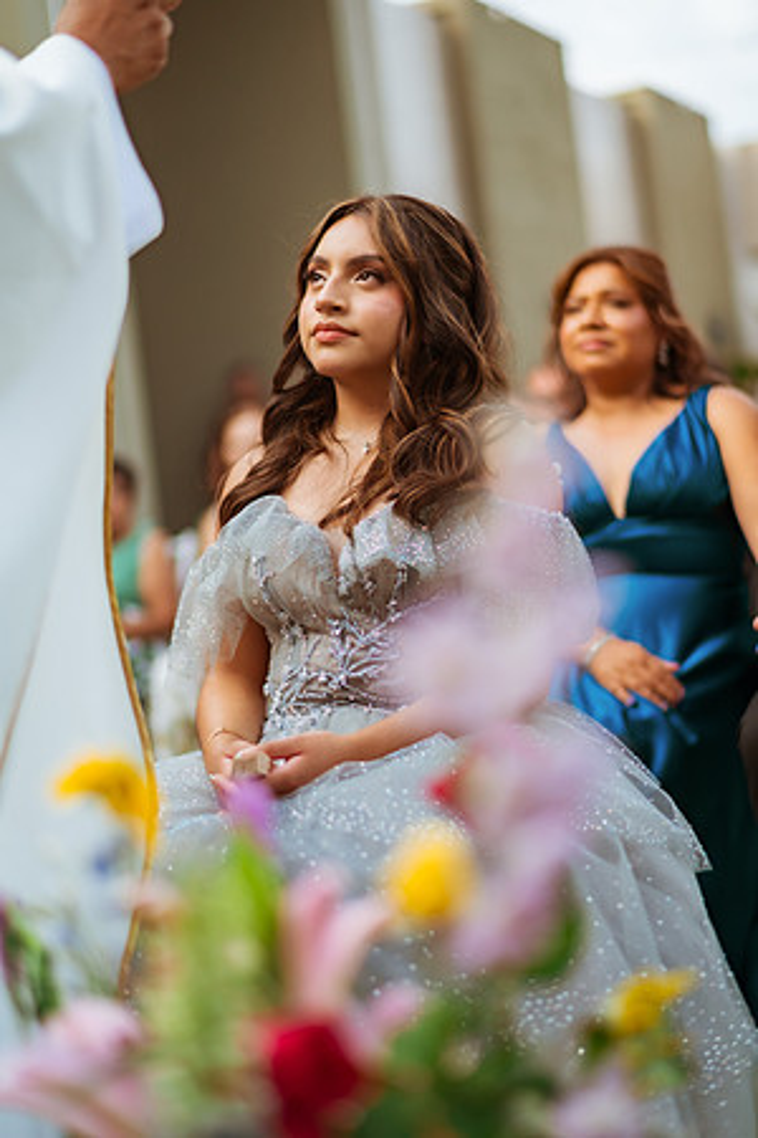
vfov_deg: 34.5
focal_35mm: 58
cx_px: 379
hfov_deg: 23.4
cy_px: 569
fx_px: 1832
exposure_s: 1/8000
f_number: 1.4
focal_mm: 58
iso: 100
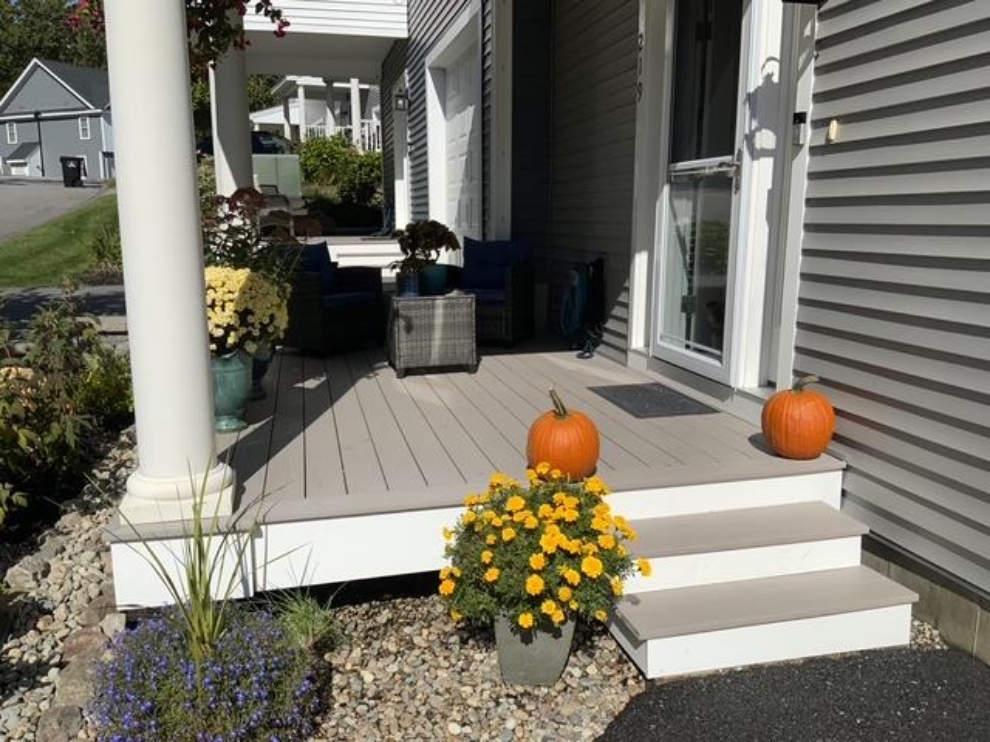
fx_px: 829
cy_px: 371
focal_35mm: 29
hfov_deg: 61.7
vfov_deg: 48.2
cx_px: 495
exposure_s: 1/4065
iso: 20
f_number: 1.8
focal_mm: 3
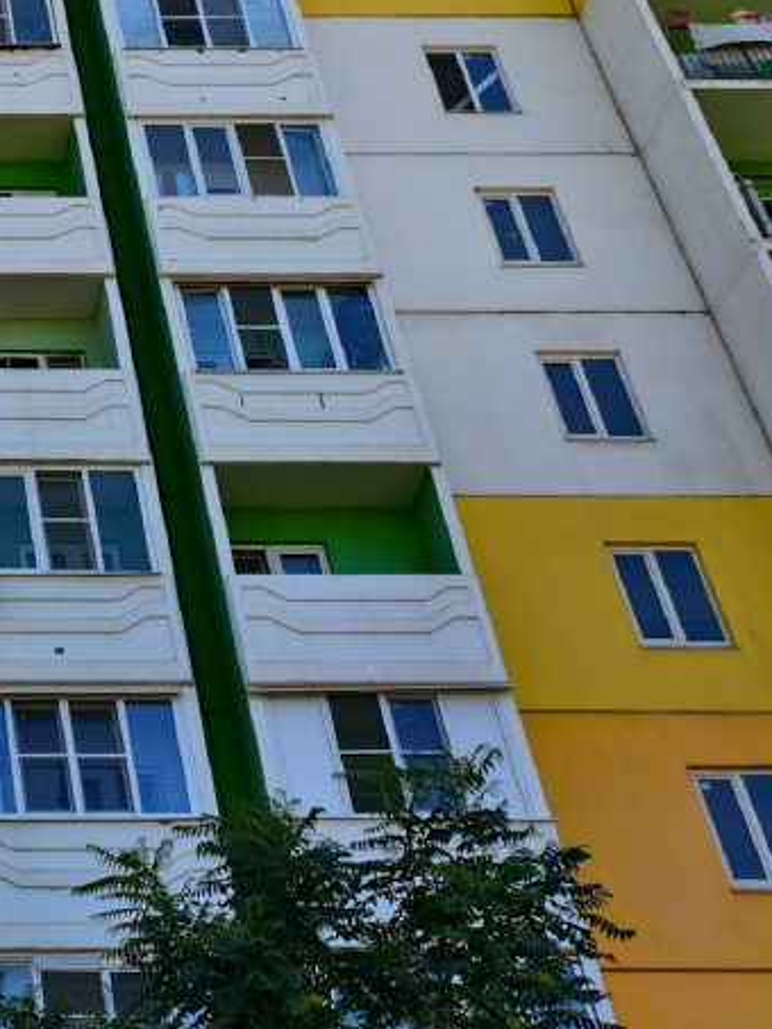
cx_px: -309
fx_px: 1962
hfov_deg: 19.9
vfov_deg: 28.3
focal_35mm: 66
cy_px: 119
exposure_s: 1/4115
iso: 72
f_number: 1.57
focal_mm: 6.54
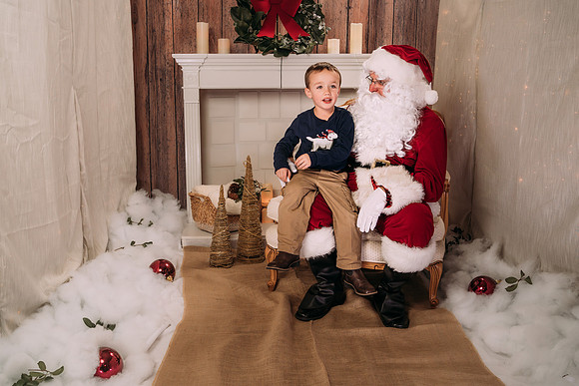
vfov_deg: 34.2
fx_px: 628
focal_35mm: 39
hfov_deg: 49.5
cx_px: 274
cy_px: 183
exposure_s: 1/125
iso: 200
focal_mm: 35
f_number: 5.6
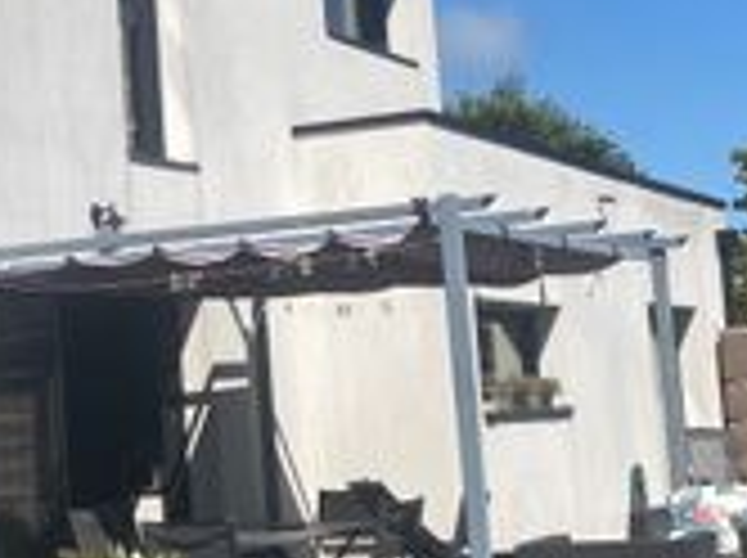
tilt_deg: +4.9
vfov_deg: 15.7
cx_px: 99
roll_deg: +3.2
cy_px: 238
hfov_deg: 20.5
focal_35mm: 94
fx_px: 2026
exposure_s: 1/5236
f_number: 1.8
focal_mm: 4.25
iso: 32
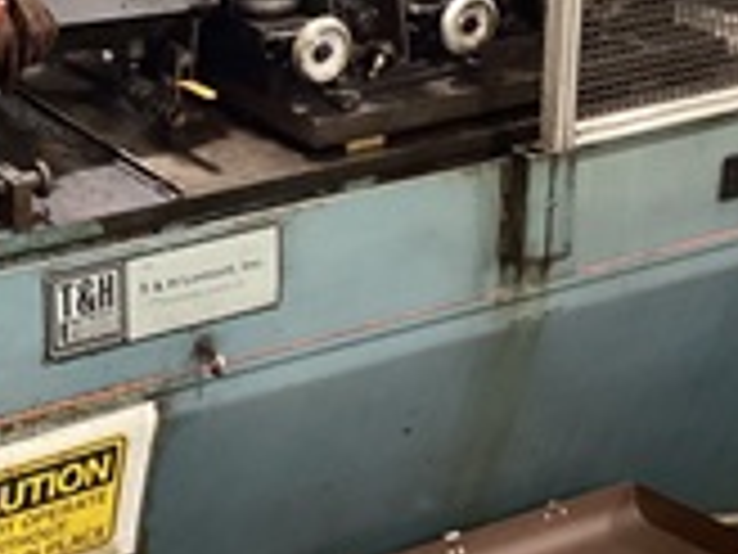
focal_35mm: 85
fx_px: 1812
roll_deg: +1.3
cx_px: 9
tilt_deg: -19.2
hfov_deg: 22.2
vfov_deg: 17.2
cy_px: 106
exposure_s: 1/25
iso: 400
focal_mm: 3.3
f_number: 2.4
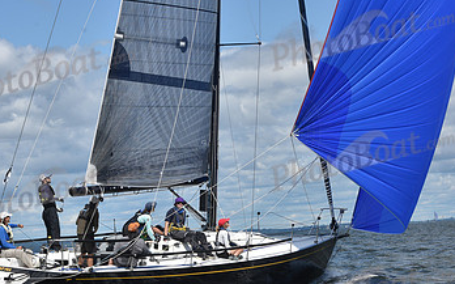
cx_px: 204
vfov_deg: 10.9
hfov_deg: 17.5
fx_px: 1475
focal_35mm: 119
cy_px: 244
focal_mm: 70
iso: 250
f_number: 11
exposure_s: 1/800
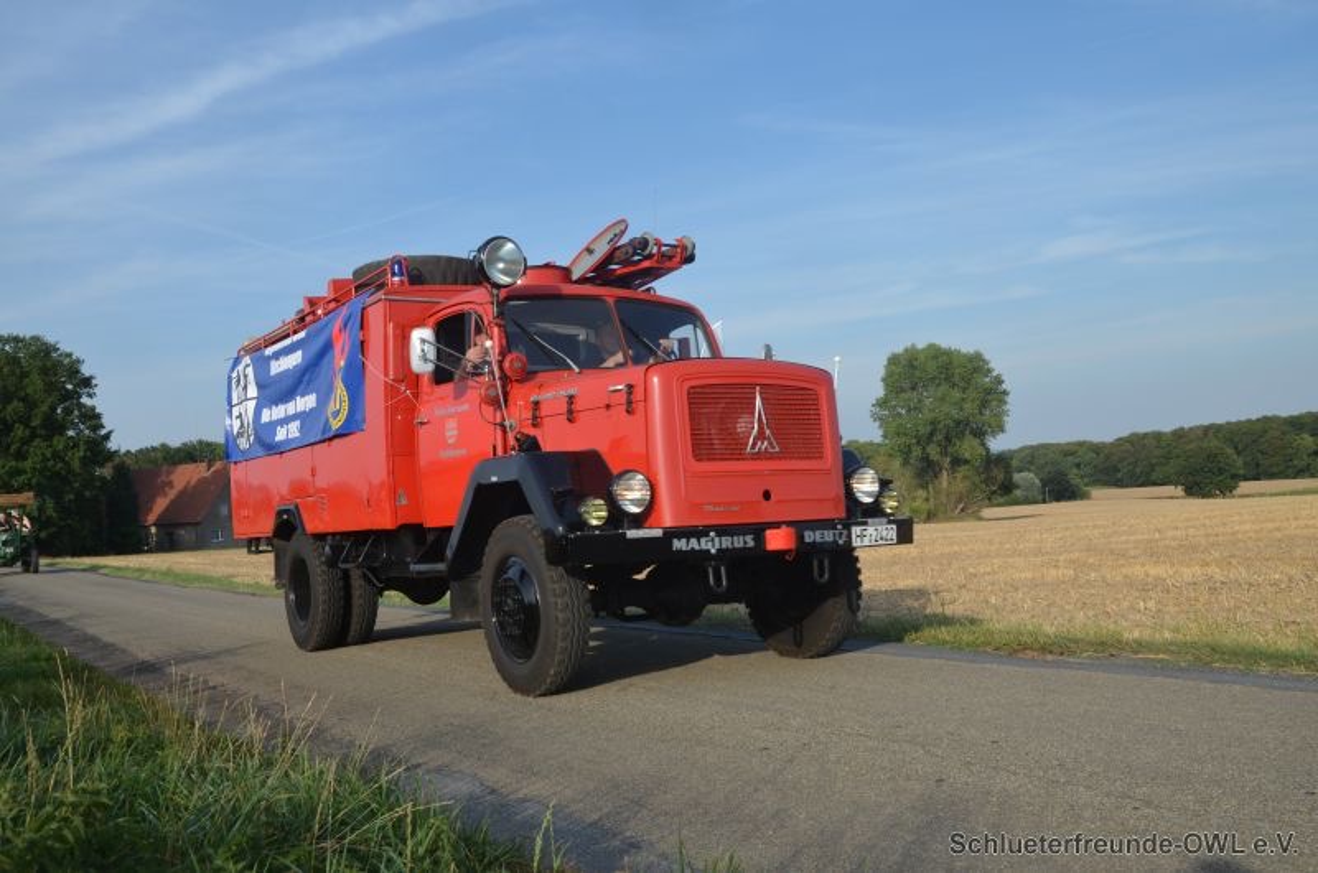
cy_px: 436
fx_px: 1206
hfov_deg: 57.3
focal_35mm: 33
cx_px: 659
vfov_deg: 39.8
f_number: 8
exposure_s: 1/250
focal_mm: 22
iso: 140
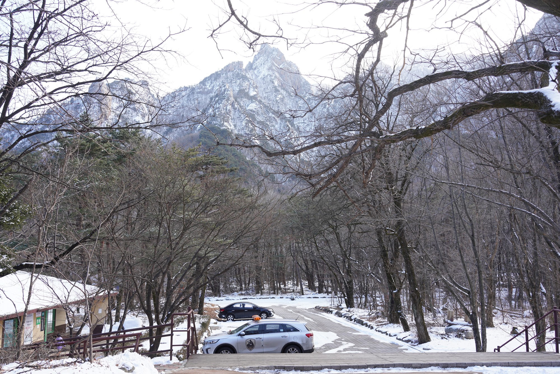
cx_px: 280
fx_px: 529
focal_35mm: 34
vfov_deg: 38.9
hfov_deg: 55.8
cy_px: 187
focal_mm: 34
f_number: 6.3
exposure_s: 1/100
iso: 160
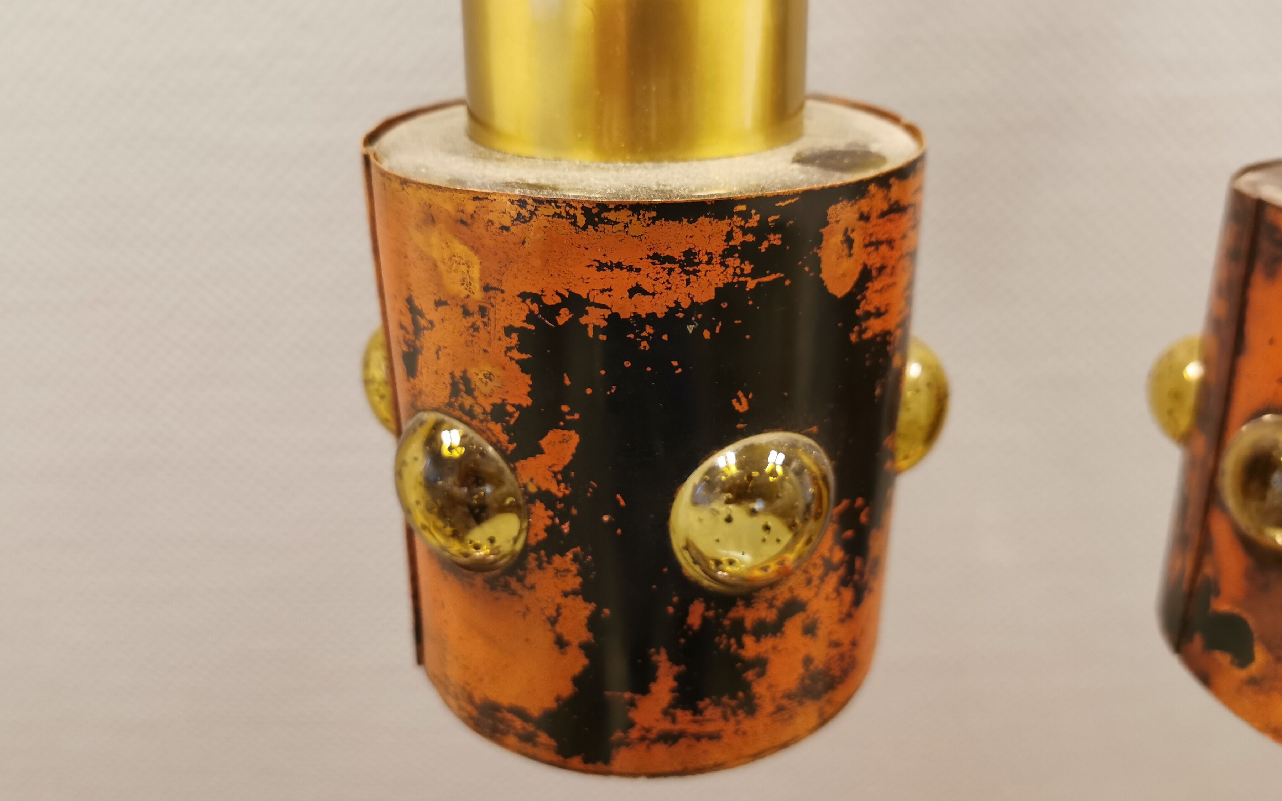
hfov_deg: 64.6
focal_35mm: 29
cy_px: 350
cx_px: 639
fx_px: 1013
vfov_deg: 43.1
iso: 320
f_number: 1.6
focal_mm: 5.56
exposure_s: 1/33.3
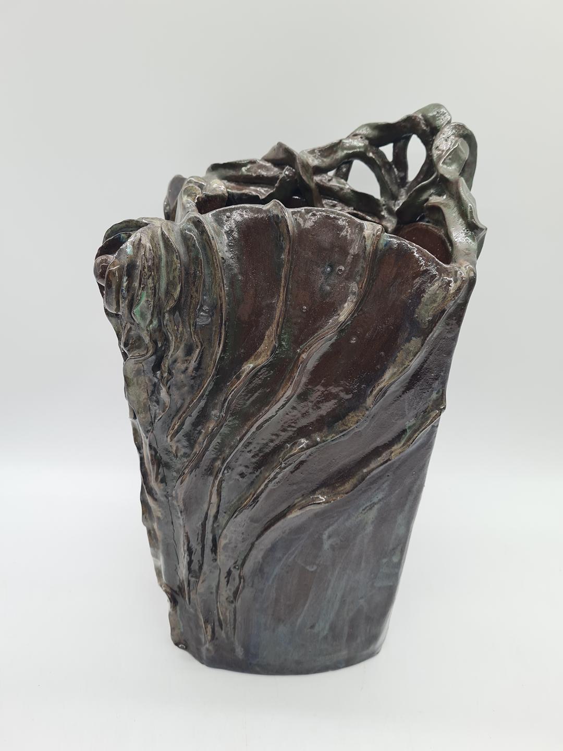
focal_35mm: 26
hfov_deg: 53.1
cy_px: 376
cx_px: 282
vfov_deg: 67.3
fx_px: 564
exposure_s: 1/127
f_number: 1.8
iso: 50
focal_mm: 5.4
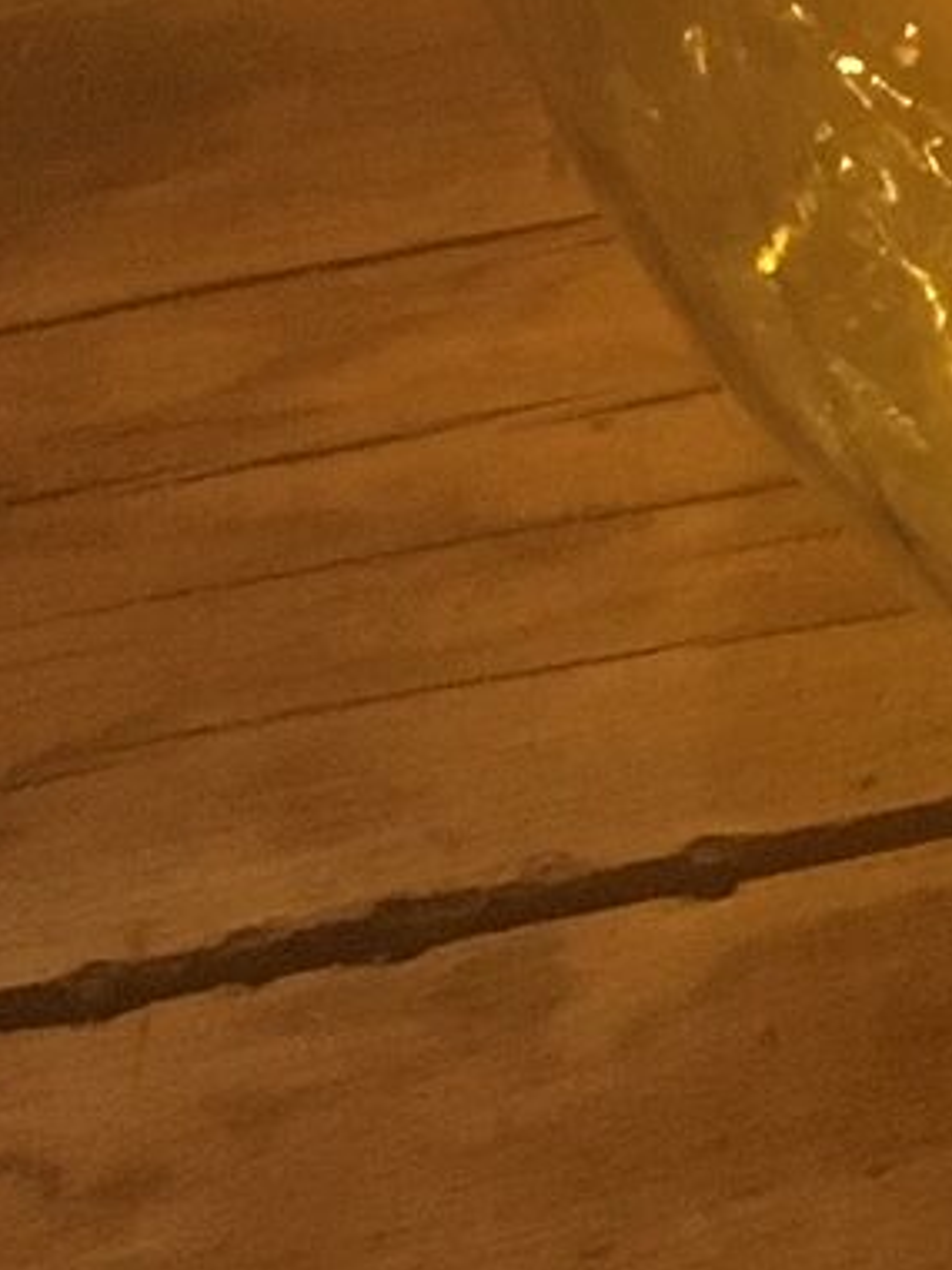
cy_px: -1958
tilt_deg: -23.0
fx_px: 5647
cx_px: 2328
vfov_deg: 10.6
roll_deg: +0.1
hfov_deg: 8.7
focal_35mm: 154
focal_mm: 4.15
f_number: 2.2
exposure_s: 1/20
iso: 200
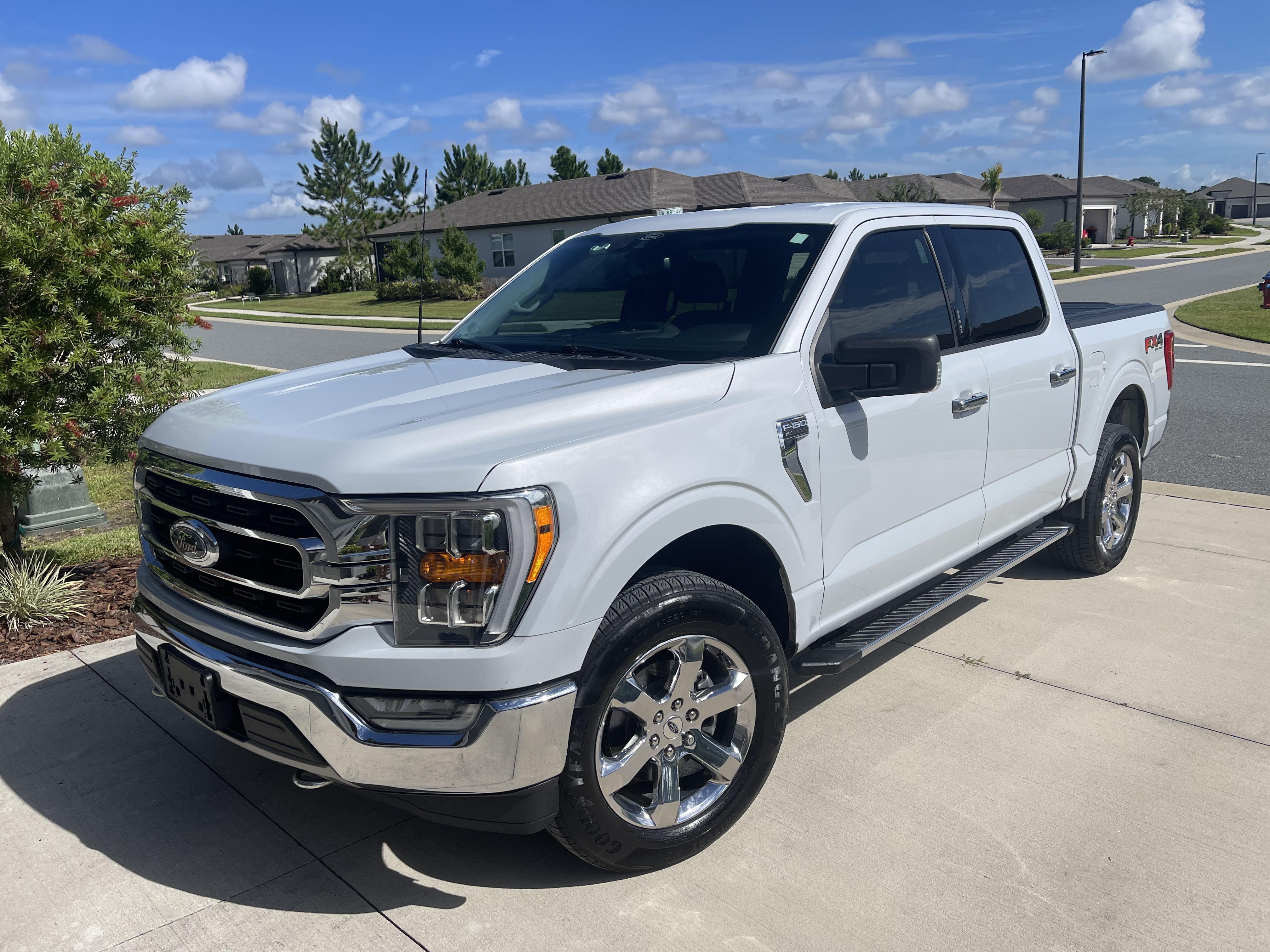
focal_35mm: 25
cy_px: 476
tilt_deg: -13.8
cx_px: 635
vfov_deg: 54.9
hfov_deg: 69.4
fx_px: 917
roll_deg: +3.0
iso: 32
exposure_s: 1/7407
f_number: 1.6
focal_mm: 5.1
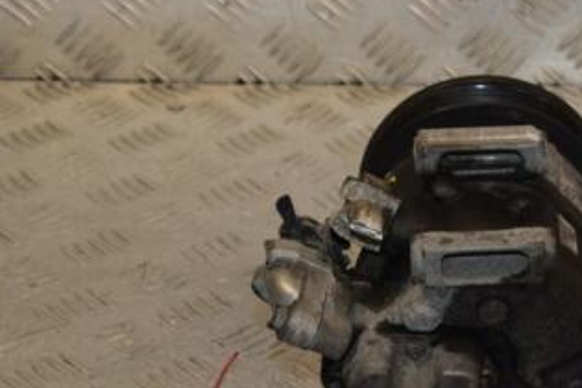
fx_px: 2215
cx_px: 540
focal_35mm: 137
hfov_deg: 14.8
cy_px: 200
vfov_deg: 10.0
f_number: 8
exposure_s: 1/200
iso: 800
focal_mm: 48
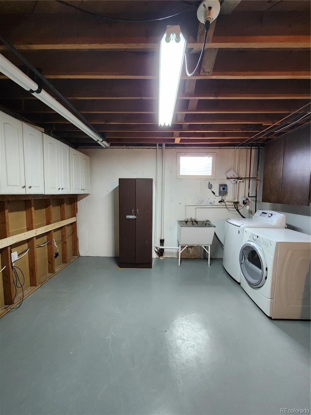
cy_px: 208
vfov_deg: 106.2
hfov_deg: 89.9
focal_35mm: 13
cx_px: 156
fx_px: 156
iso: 400
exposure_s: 1/60
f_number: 2.2
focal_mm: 2.2
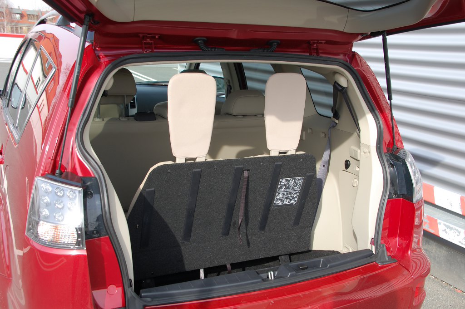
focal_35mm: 39
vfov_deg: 34.2
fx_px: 503
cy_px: 154
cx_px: 232
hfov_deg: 49.6
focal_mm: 26
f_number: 7.1
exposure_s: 1/200
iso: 200
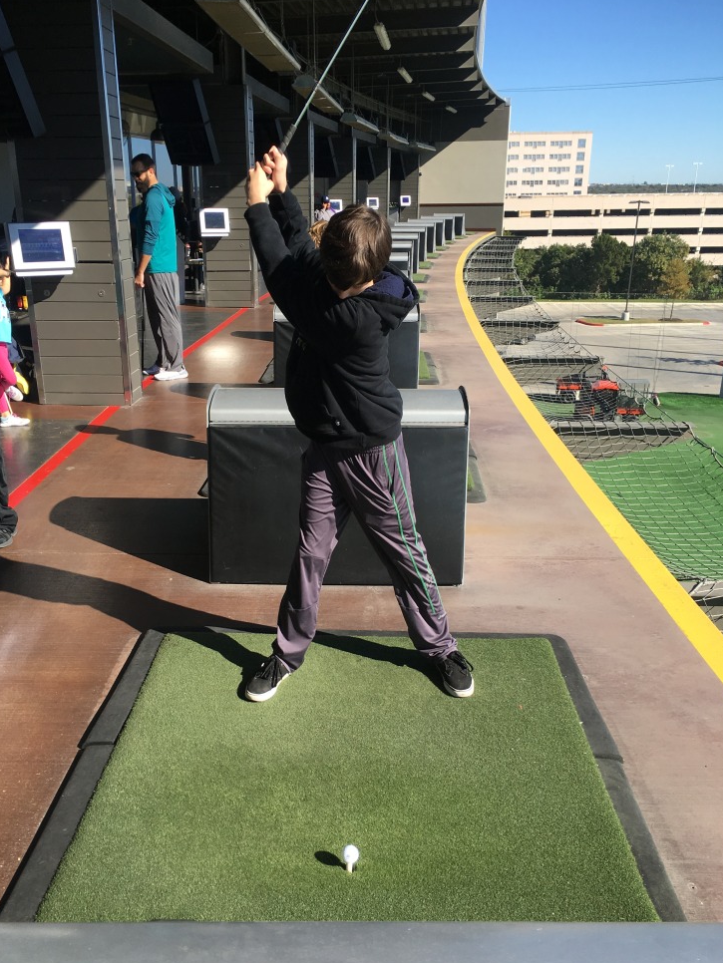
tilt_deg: -19.3
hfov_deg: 44.1
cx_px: 331
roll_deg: +0.4
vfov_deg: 56.7
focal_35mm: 32
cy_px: 519
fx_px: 891
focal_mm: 4.15
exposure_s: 1/1026
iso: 25
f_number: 2.2
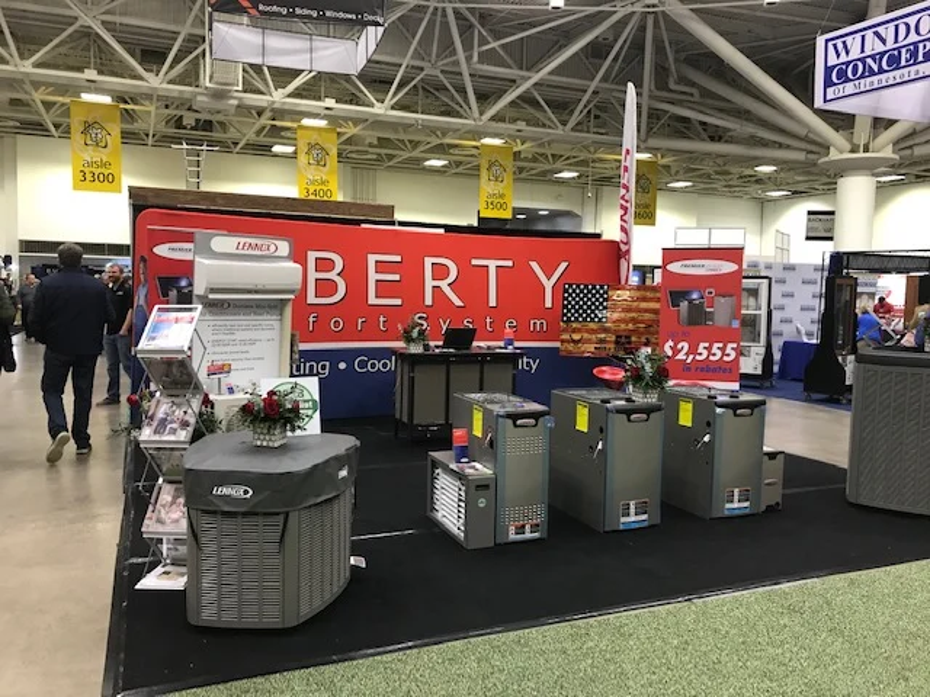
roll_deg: -0.7
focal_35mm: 28
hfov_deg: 63.4
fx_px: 752
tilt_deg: -5.2
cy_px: 348
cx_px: 465
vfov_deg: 49.7
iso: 32
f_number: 1.8
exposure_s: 1/30
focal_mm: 3.99
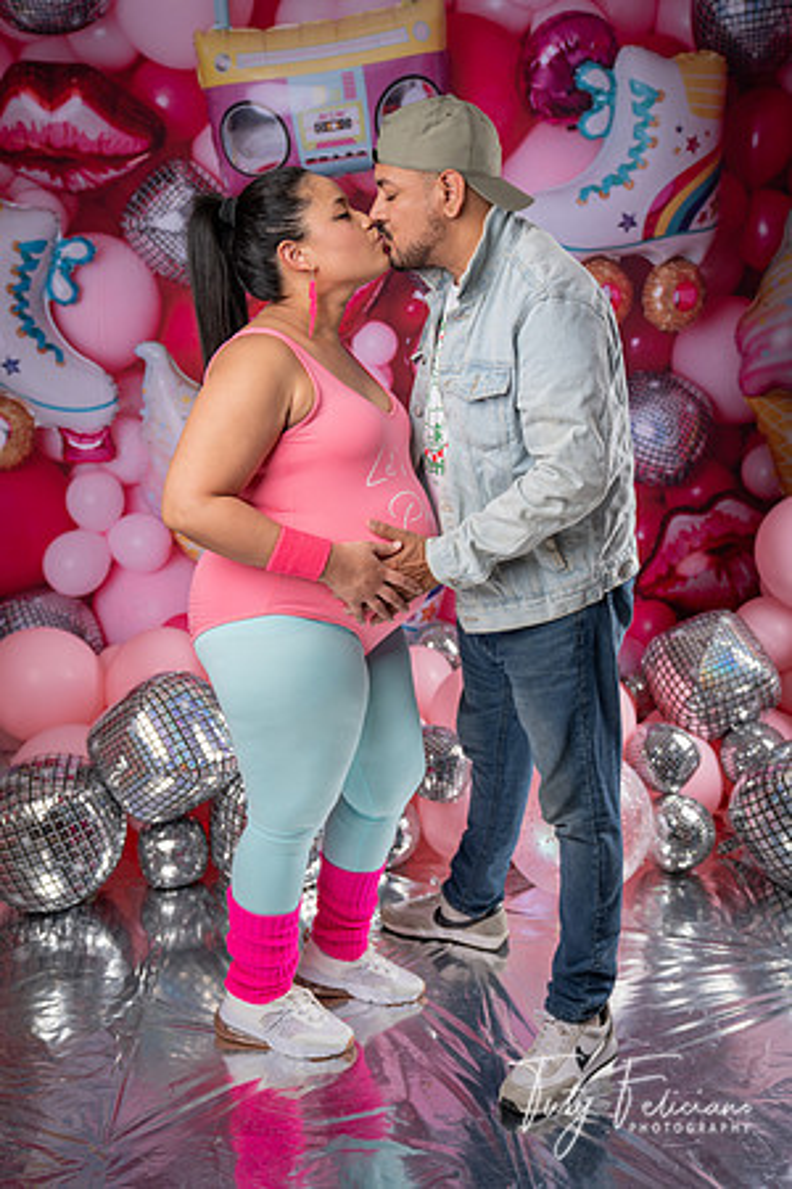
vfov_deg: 53.1
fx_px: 1188
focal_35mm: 36
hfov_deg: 36.9
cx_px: 396
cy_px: 594
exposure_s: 1/60
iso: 50
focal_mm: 36
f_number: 3.5
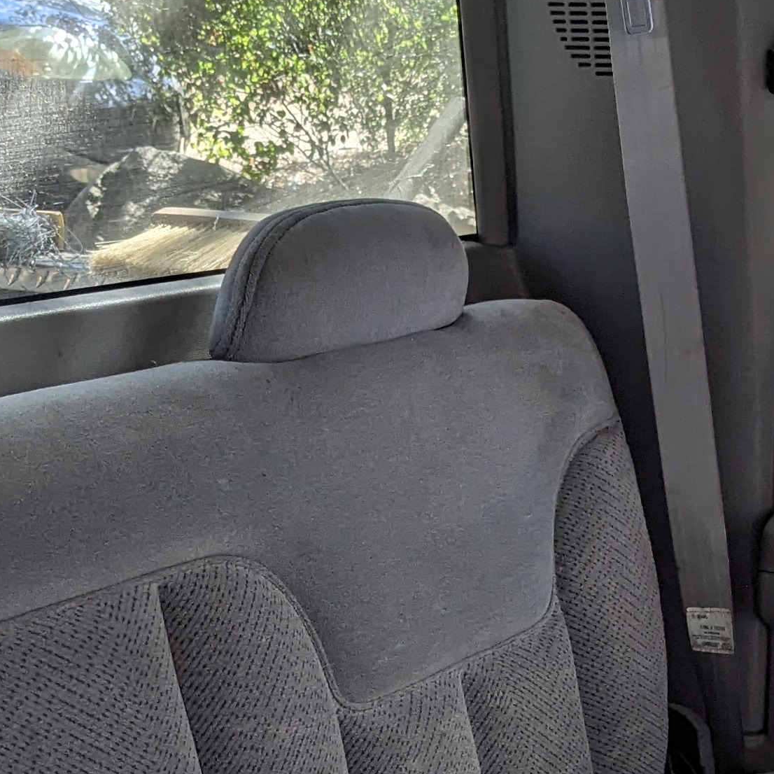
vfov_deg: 19.4
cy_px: 775
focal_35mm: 87
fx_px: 2201
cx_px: 680
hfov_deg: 19.6
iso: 68
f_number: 1.73
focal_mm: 4.38
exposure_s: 1/120
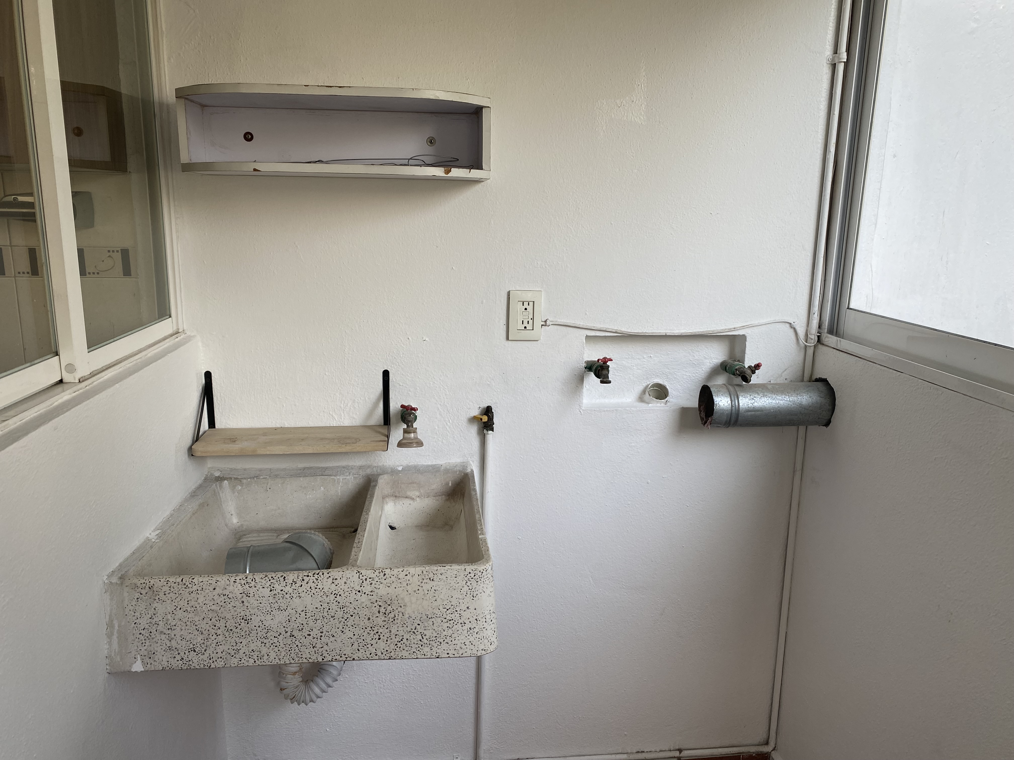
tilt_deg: -13.7
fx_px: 762
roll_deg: -1.3
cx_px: 507
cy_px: 380
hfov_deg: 67.3
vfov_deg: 53.1
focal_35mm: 26
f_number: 1.8
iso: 40
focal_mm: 4.25
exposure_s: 1/122
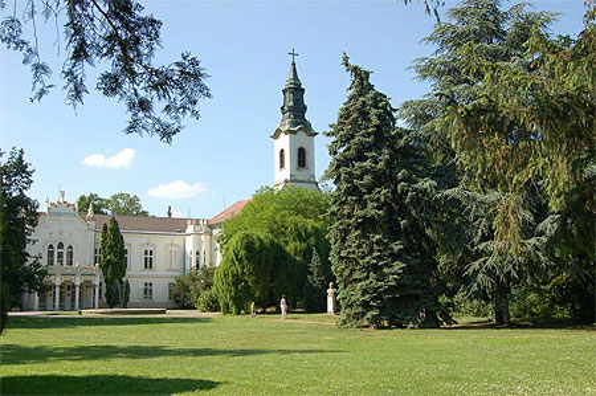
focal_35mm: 45
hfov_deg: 43.6
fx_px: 744
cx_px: 298
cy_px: 198
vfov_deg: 29.8
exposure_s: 1/500
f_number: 11
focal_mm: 30
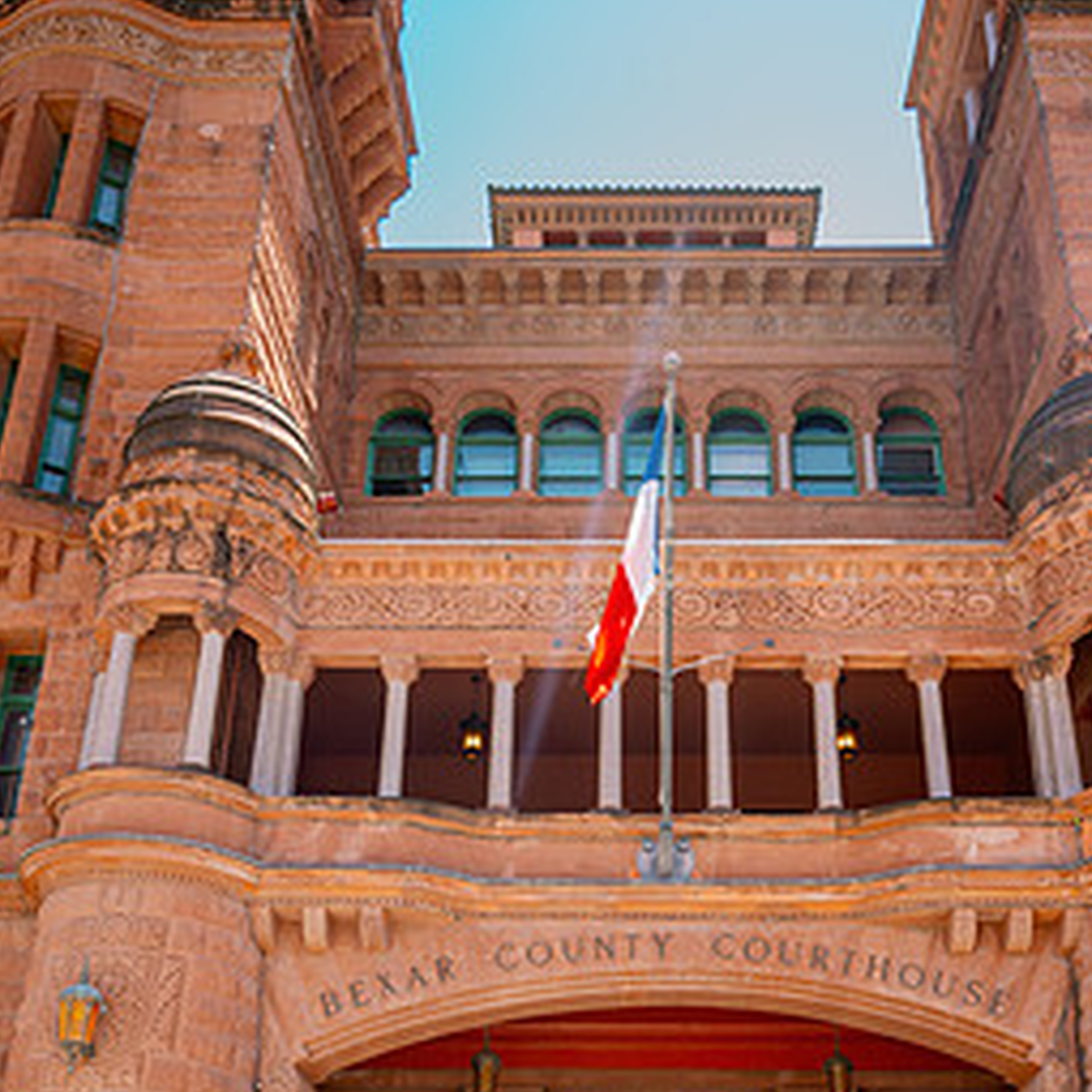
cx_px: 634
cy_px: 882
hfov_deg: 45.9
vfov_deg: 43.7
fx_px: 1285
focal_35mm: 36
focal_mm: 24
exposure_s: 1/160
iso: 64
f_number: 2.8
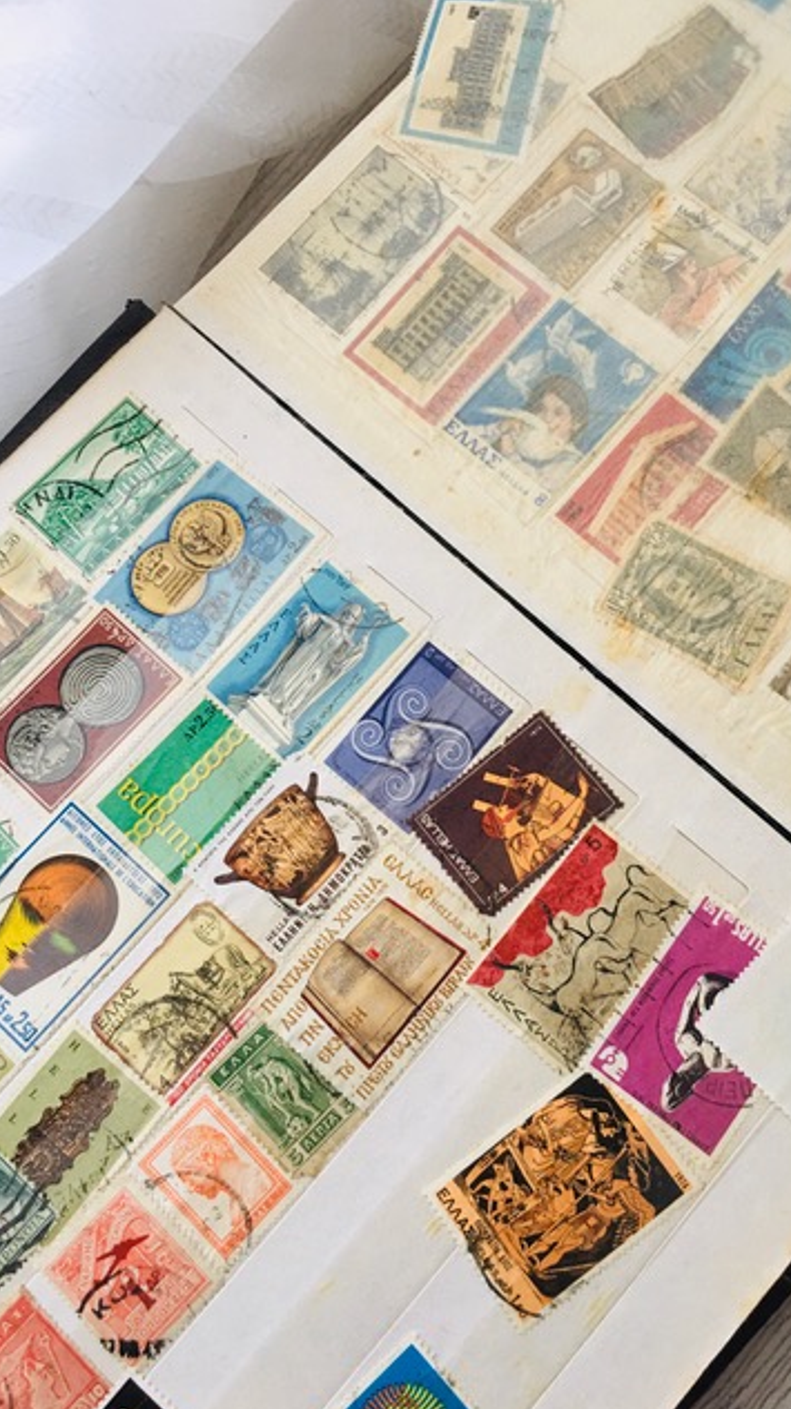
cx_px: 410
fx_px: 1194
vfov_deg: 61.0
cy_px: 711
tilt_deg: -78.5
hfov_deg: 36.6
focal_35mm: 32
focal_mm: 4.15
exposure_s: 1/33
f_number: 2.2
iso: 50
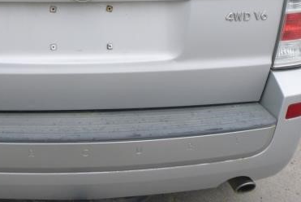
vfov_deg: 23.5
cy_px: 17
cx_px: 80
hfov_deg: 34.9
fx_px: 469
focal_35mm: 56
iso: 100
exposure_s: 1/250
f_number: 3.9
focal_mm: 4.5
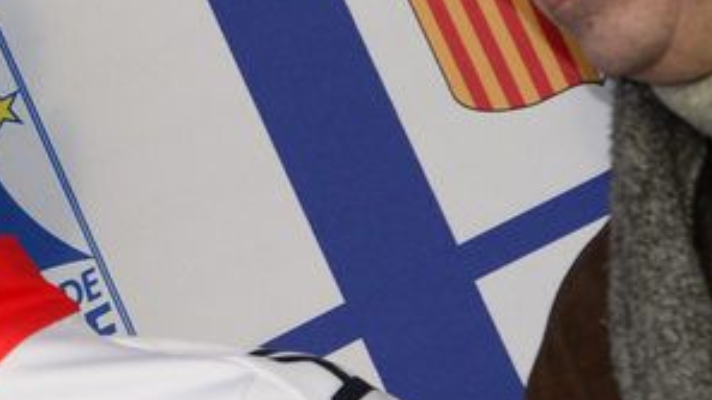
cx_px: -551
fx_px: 9269
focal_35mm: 491
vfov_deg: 2.5
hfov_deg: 4.4
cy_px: 46
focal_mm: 116
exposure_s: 1/250
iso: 250
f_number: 5.6
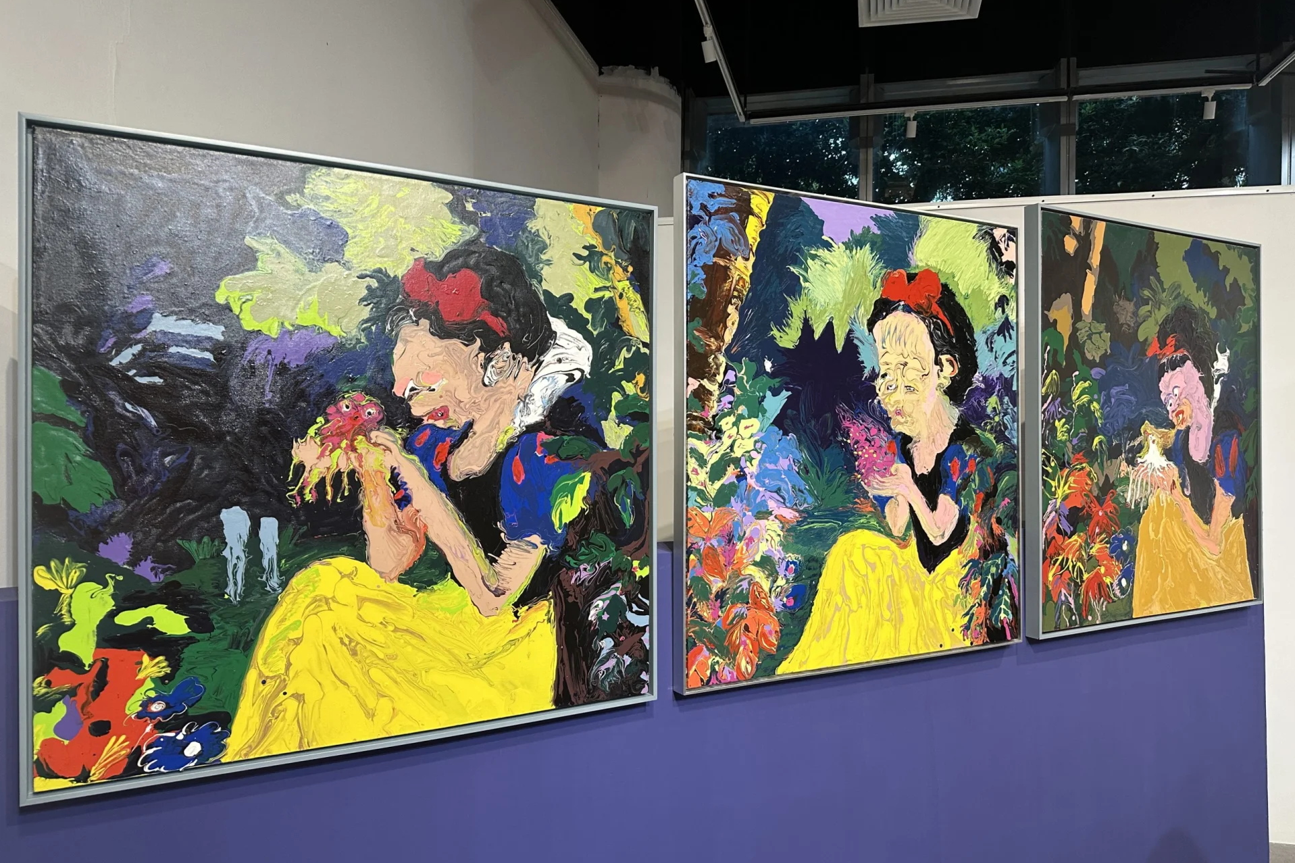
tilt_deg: -1.1
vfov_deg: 51.3
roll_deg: -0.6
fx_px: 899
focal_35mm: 25
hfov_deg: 71.5
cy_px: 441
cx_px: 648
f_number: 1.78
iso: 160
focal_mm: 6.86
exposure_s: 1/100
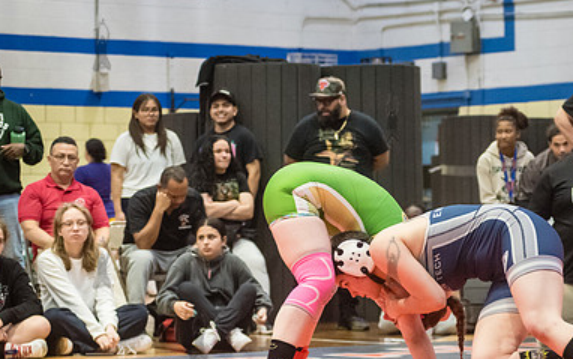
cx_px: 449
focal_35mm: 144
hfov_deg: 14.4
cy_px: 246
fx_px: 2249
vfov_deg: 9.1
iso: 8000
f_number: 3.5
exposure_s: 1/400
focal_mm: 80
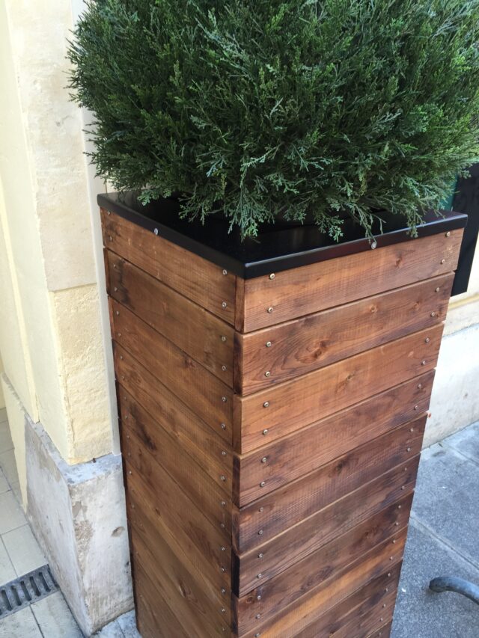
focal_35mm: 29
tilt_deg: -23.1
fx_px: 535
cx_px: 240
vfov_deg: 61.7
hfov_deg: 48.2
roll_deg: -2.2
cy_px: 319
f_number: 2.2
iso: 32
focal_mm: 4.15
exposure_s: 1/60
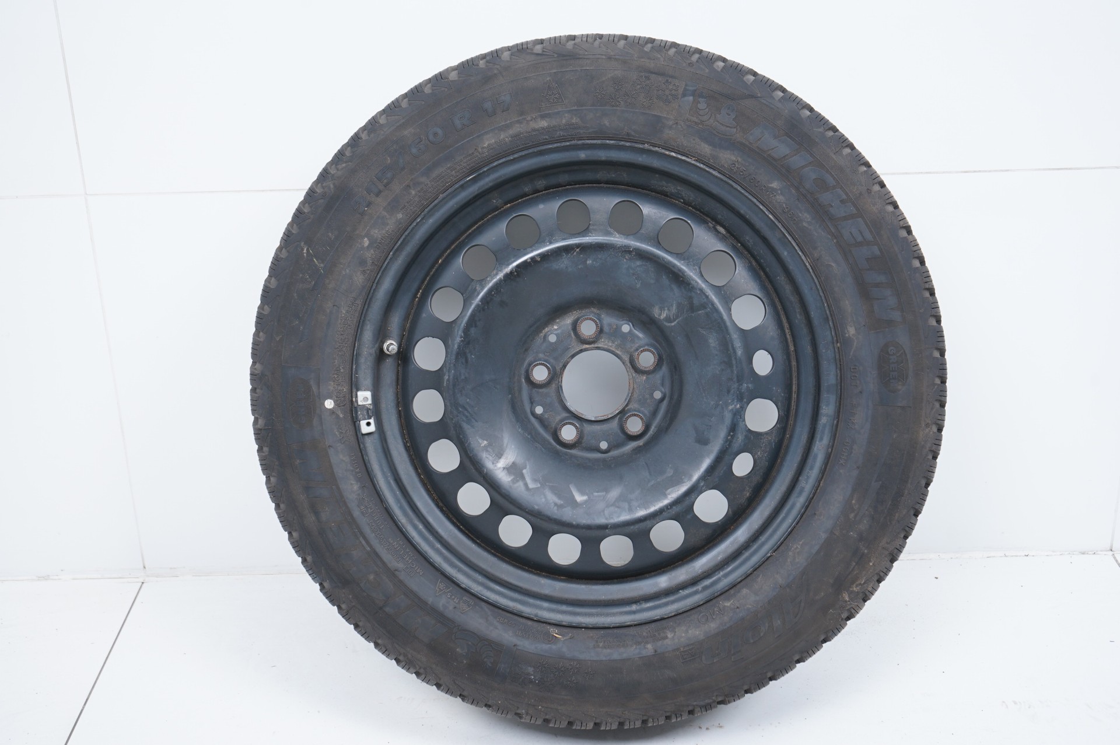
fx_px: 1430
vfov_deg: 29.2
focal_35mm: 46
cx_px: 560
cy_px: 372
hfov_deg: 42.8
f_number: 7.1
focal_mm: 46
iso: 250
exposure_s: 1/100
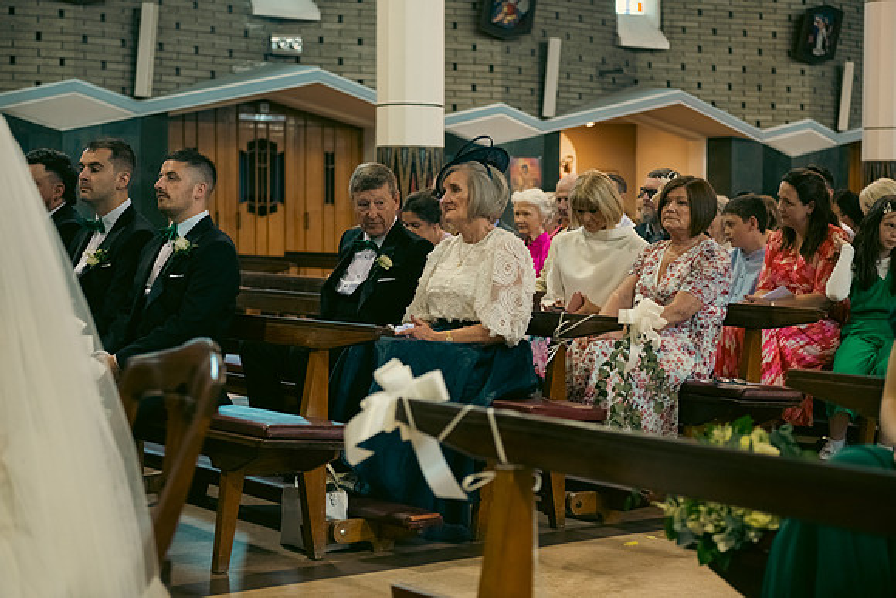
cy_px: 299
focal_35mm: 70
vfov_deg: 19.5
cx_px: 448
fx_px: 1743
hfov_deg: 28.8
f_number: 3.5
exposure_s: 1/160
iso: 1000
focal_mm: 70
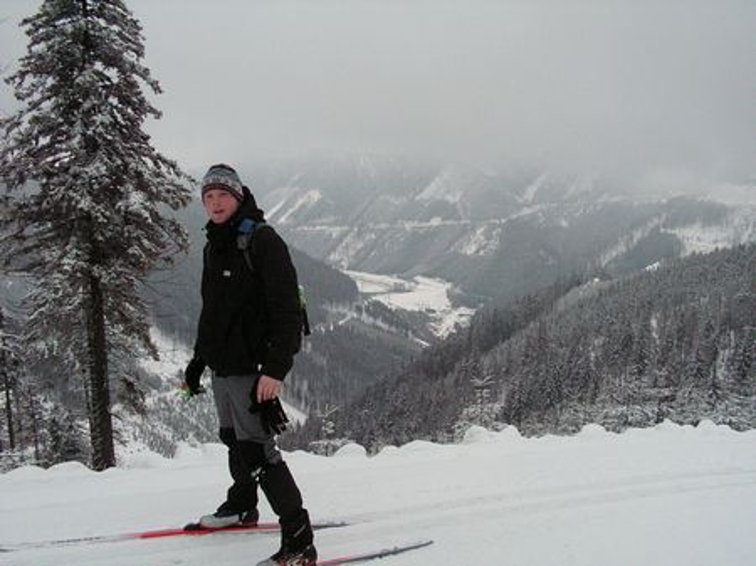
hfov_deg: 49.0
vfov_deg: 37.7
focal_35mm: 38
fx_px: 829
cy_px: 283
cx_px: 378
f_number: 4.8
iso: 200
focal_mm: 6.4
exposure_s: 1/1250
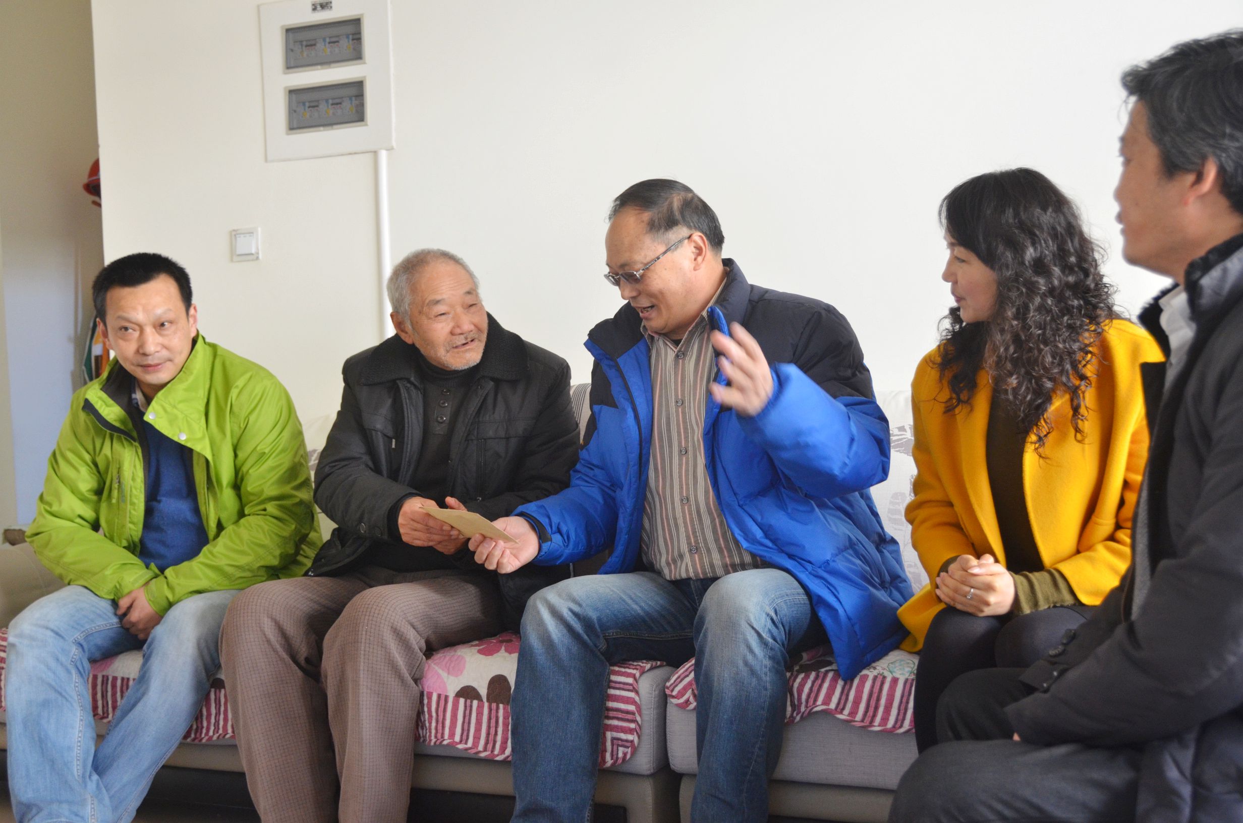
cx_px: 622
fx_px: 1344
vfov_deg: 34.1
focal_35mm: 39
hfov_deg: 49.6
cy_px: 412
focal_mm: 26
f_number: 3.8
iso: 800
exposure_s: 1/30
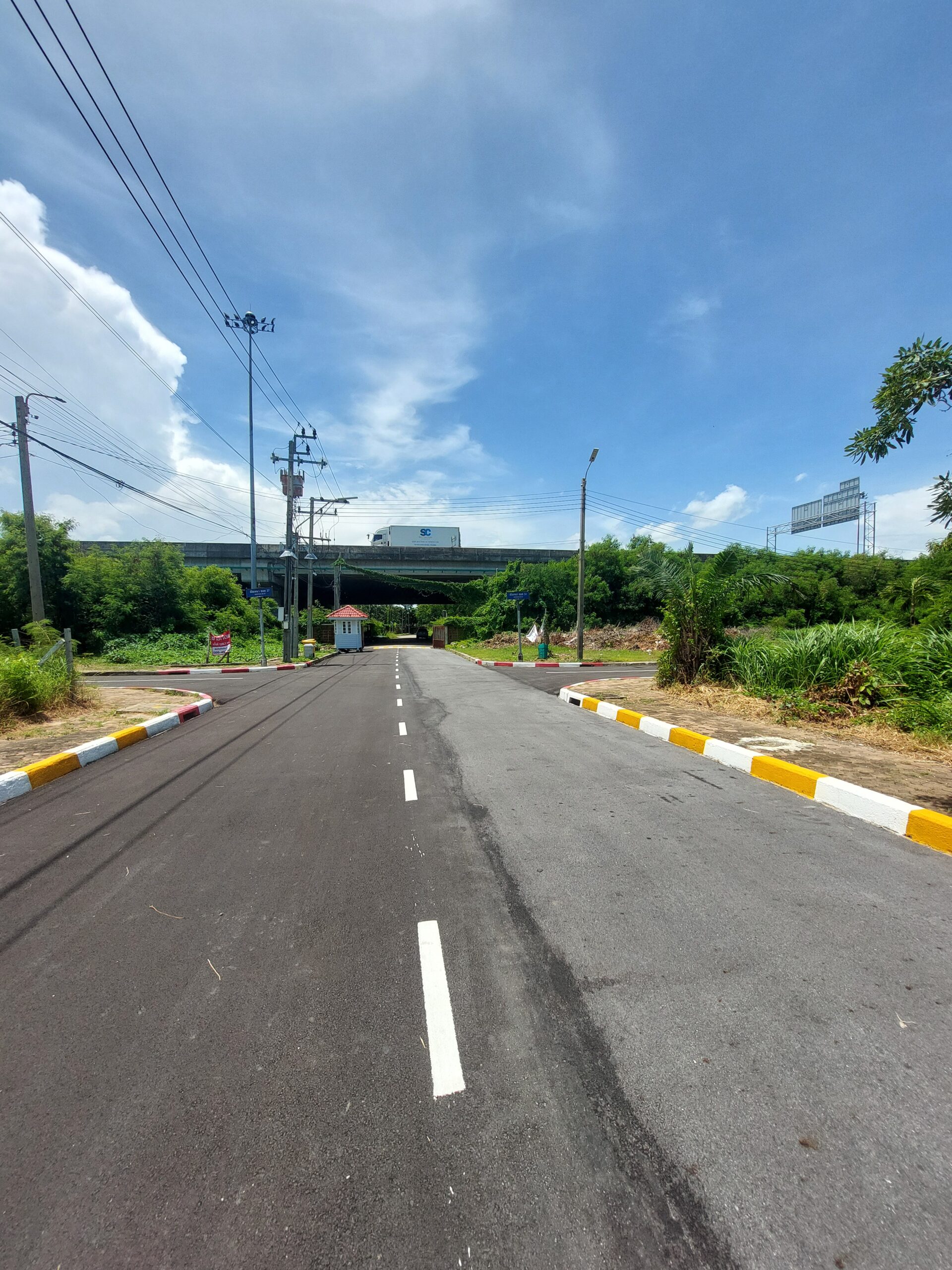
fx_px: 477
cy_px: 635
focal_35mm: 13
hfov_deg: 89.9
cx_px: 476
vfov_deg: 106.2
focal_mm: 1.74
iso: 50
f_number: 2.2
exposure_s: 1/2118
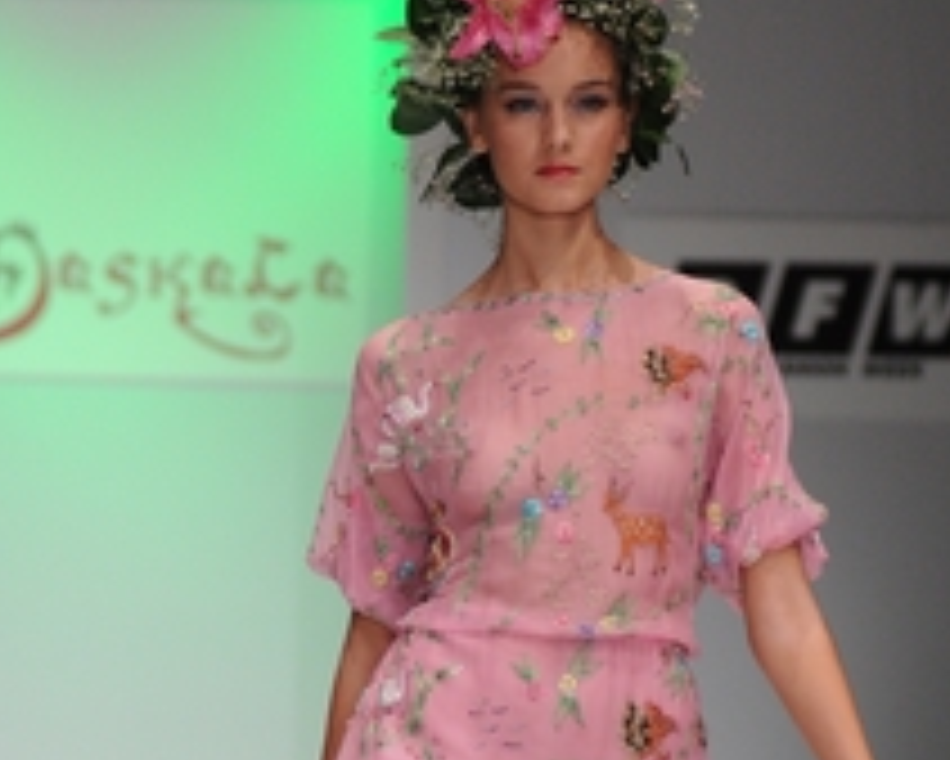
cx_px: 552
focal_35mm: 298
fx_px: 8383
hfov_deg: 6.5
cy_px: 751
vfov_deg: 5.2
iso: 800
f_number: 3.2
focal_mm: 86
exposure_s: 1/320
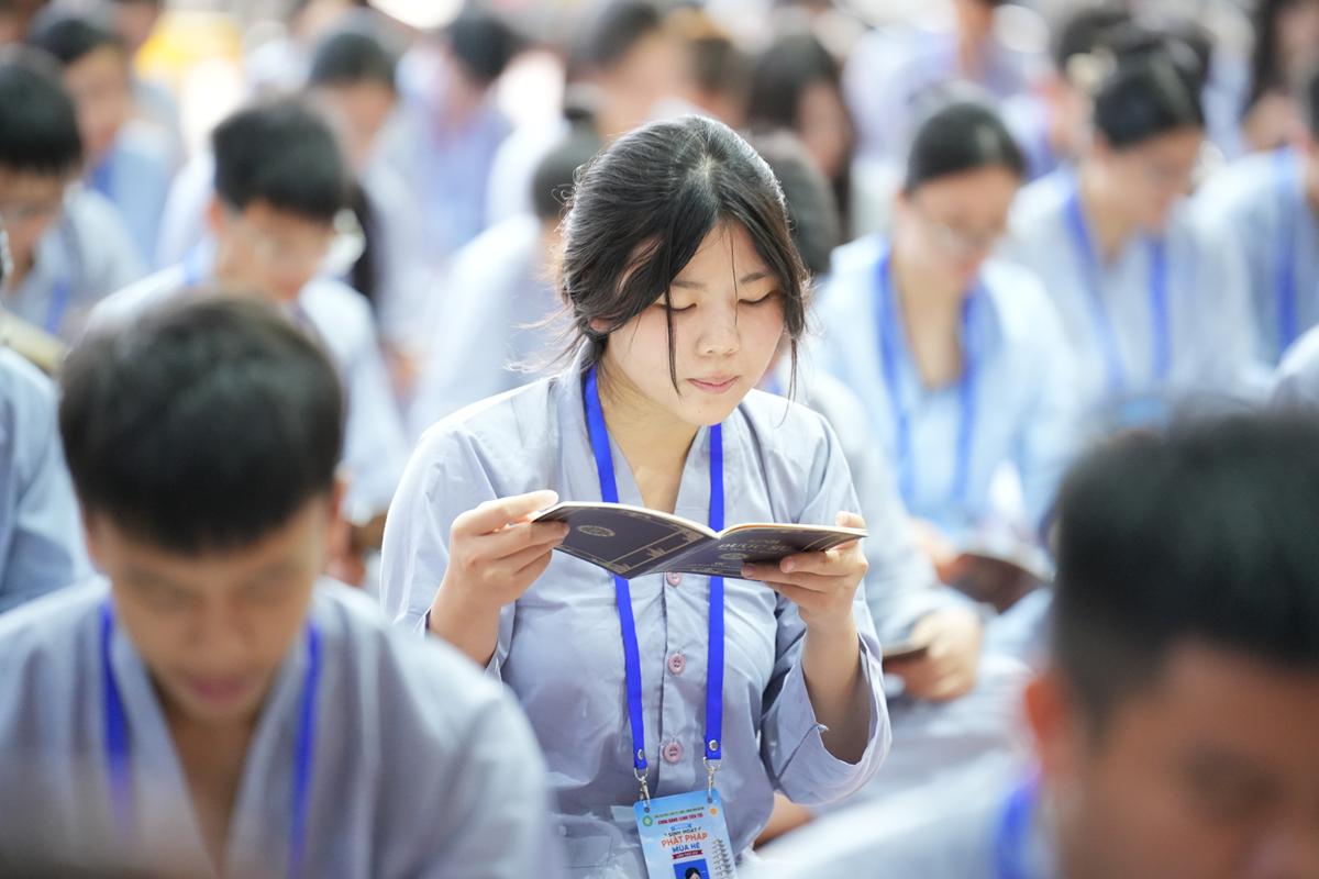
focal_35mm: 200
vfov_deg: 6.9
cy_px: 440
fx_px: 7327
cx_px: 660
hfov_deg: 10.3
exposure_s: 1/125
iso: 5000
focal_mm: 200
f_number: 2.8
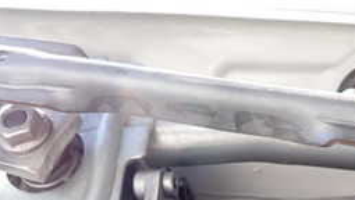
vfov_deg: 17.6
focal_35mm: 64
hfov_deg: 32.3
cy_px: 268
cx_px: 259
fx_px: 603
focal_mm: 4.5
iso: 100
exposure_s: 1/200
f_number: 2.8
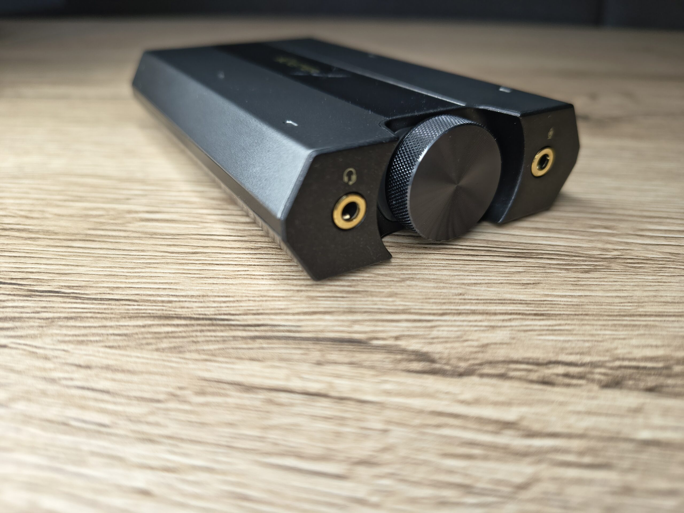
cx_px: 342
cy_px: 256
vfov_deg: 56.8
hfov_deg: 71.6
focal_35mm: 24
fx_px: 474
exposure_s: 1/100
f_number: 1.8
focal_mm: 5.56
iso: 418
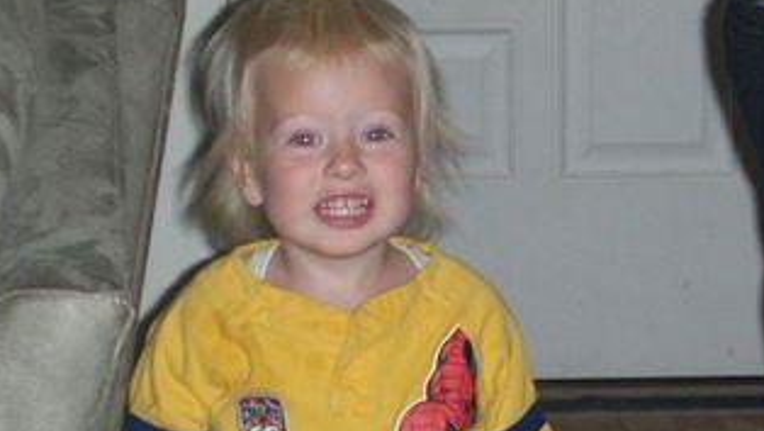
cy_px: 443
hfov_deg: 10.2
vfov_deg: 5.7
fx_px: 4277
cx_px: 640
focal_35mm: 211
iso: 100
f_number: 4.09
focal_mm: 15.2
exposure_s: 1/108
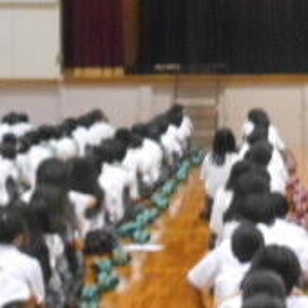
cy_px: 107
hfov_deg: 10.3
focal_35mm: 166
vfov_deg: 10.5
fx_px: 1671
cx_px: 397
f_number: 4.5
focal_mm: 8.8
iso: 800
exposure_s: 1/20
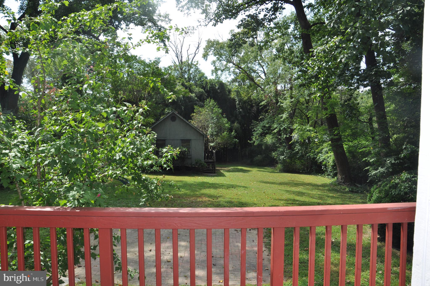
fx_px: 322
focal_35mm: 27
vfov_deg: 47.8
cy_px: 143
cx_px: 215
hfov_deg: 67.4
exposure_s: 1/200
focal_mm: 18
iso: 200
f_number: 10
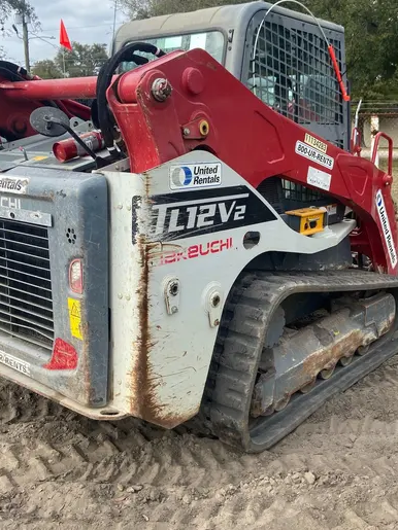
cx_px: 224
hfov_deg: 38.6
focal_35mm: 37
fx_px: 567
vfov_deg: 50.1
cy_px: 245
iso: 32
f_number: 1.8
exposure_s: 1/884
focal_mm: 4.25
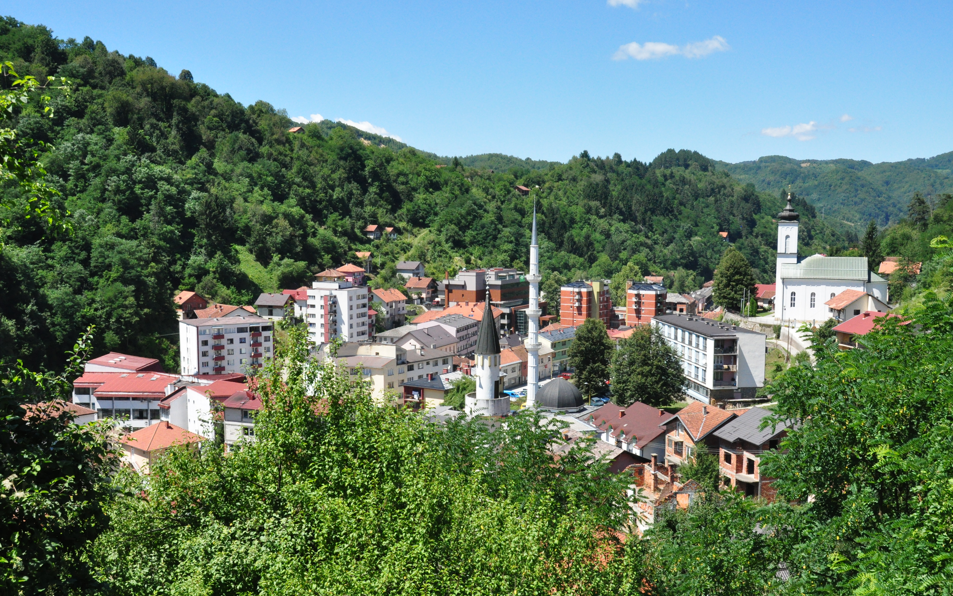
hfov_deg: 52.8
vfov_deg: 34.4
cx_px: 477
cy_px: 313
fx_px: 961
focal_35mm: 37
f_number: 13
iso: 1600
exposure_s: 1/1000
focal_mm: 24
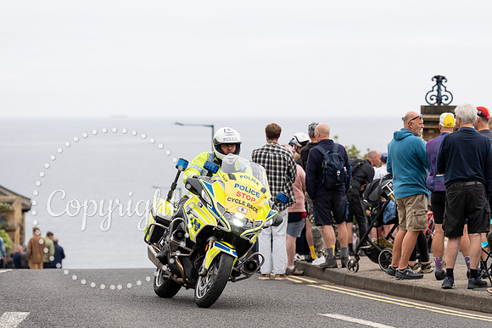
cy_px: 164
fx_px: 1750
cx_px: 246
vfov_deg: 10.7
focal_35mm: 128
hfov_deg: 16.0
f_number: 3.5
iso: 320
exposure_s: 1/1000
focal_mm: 128
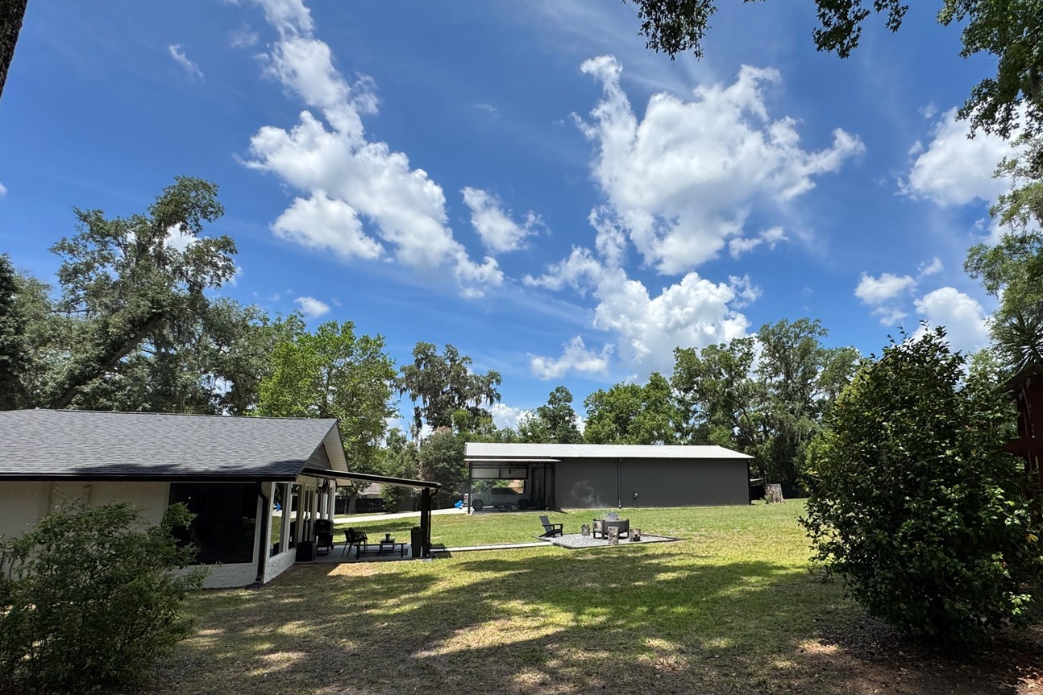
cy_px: 419
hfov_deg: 89.5
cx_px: 593
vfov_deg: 66.7
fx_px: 522
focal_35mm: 18
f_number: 2.2
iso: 50
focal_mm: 2.22
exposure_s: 1/2415
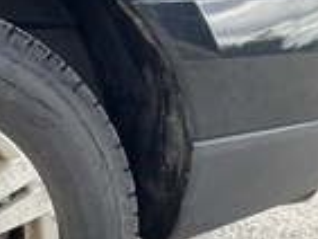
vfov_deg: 17.8
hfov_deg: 21.3
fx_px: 754
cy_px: 201
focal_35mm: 82
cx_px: -111
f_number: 1.8
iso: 20
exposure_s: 1/193
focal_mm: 3
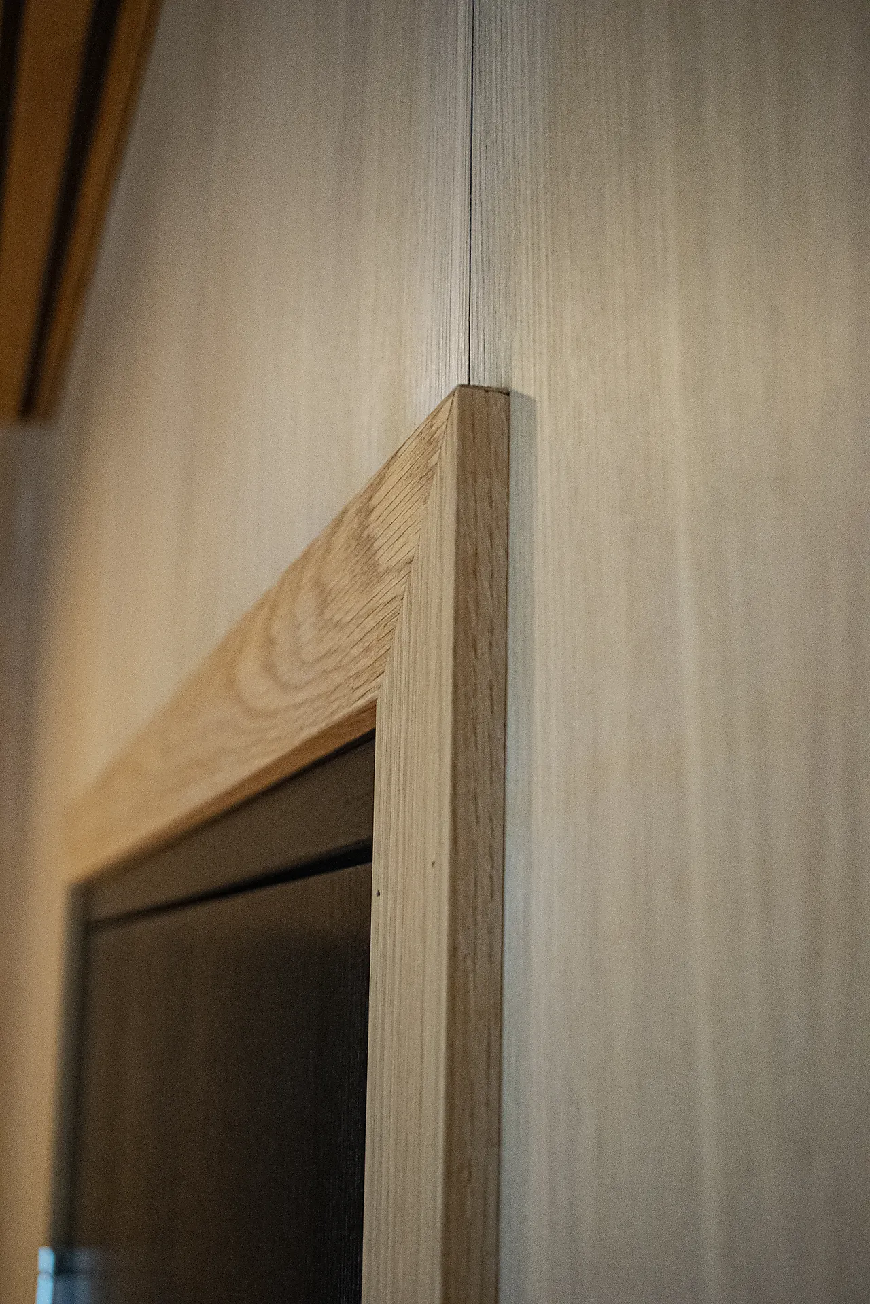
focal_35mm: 46
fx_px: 1685
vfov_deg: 42.3
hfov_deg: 28.9
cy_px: 652
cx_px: 435
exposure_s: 1/60
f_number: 4.2
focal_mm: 31
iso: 3200
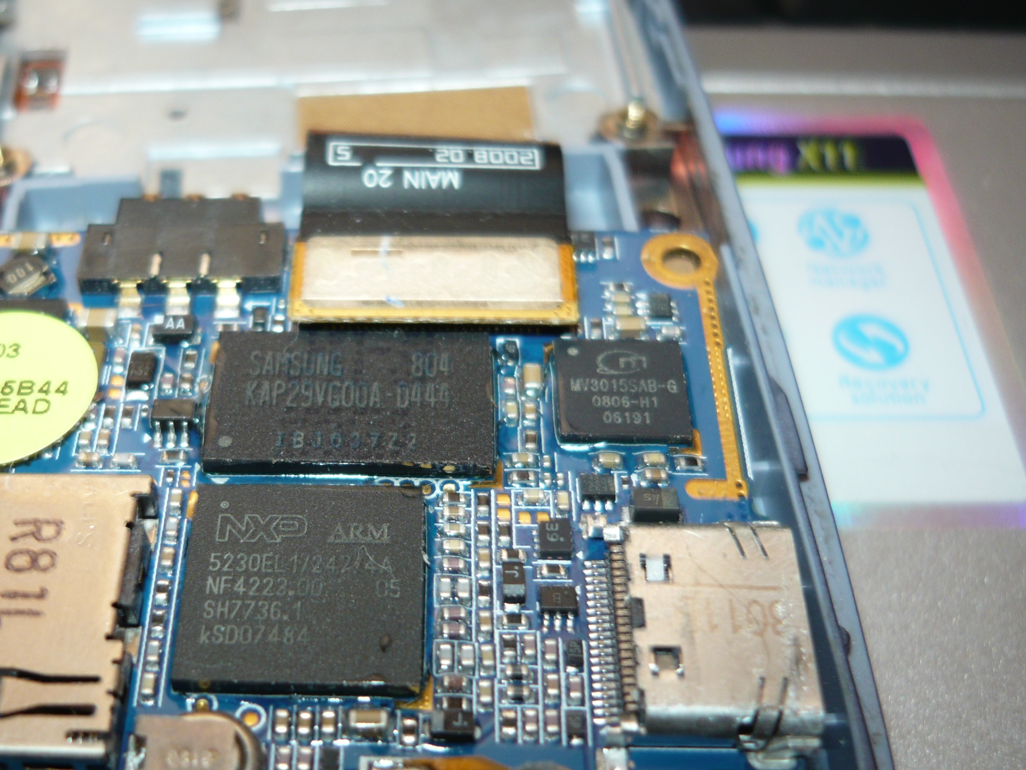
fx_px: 1393
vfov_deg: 30.9
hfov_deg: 39.9
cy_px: 417
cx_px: 331
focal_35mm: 47
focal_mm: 5.5
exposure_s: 1/30
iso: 100
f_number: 2.8
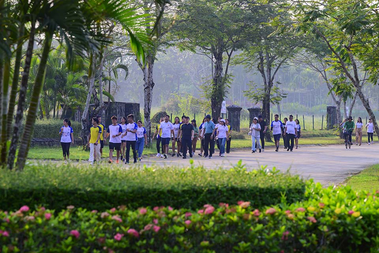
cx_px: 190
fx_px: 2105
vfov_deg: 6.9
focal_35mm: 200
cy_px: 126
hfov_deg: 10.3
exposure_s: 1/800
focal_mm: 200
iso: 900
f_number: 8
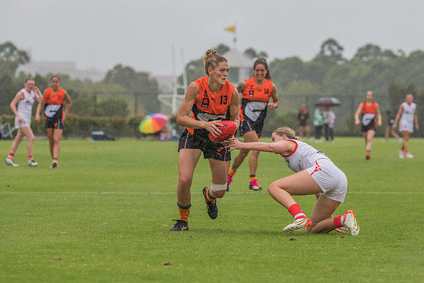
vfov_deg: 4.3
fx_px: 3761
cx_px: 229
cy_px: 120
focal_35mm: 319
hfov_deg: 6.5
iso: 800
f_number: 8
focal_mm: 270
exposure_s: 1/1600
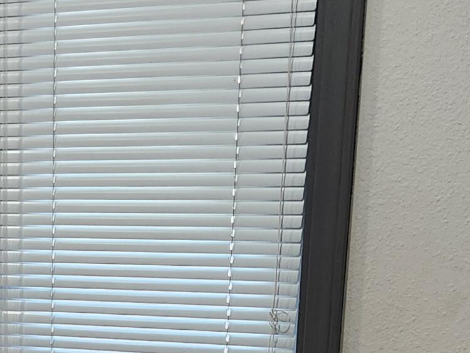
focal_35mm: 92
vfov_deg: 14.8
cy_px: 544
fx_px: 1250
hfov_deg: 20.3
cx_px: -53
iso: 500
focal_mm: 5.54
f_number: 1.8
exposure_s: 1/120
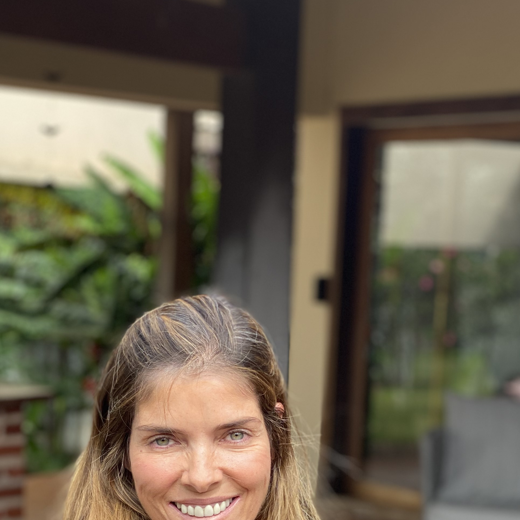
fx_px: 1632
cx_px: 274
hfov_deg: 18.1
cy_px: 514
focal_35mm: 96
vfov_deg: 17.7
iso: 20
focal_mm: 6
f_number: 2
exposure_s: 1/786
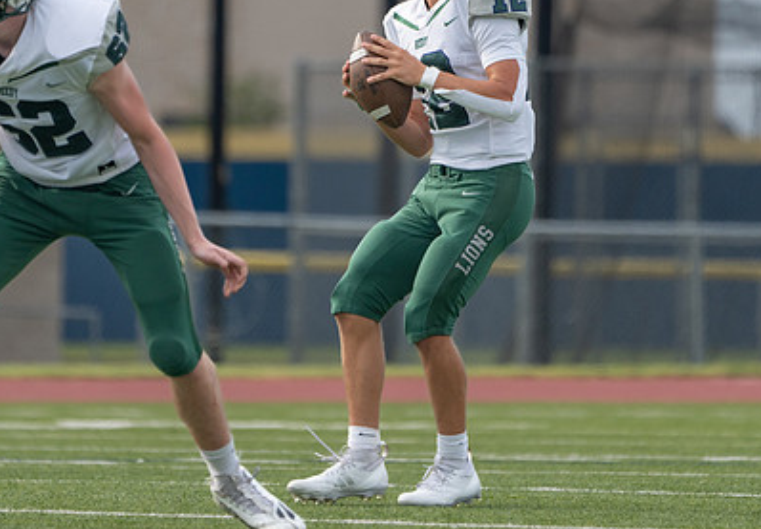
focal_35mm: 714
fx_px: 15299
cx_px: 356
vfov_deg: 2.0
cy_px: 108
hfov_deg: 2.8
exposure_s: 1/1250
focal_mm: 400
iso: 320
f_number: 5.6
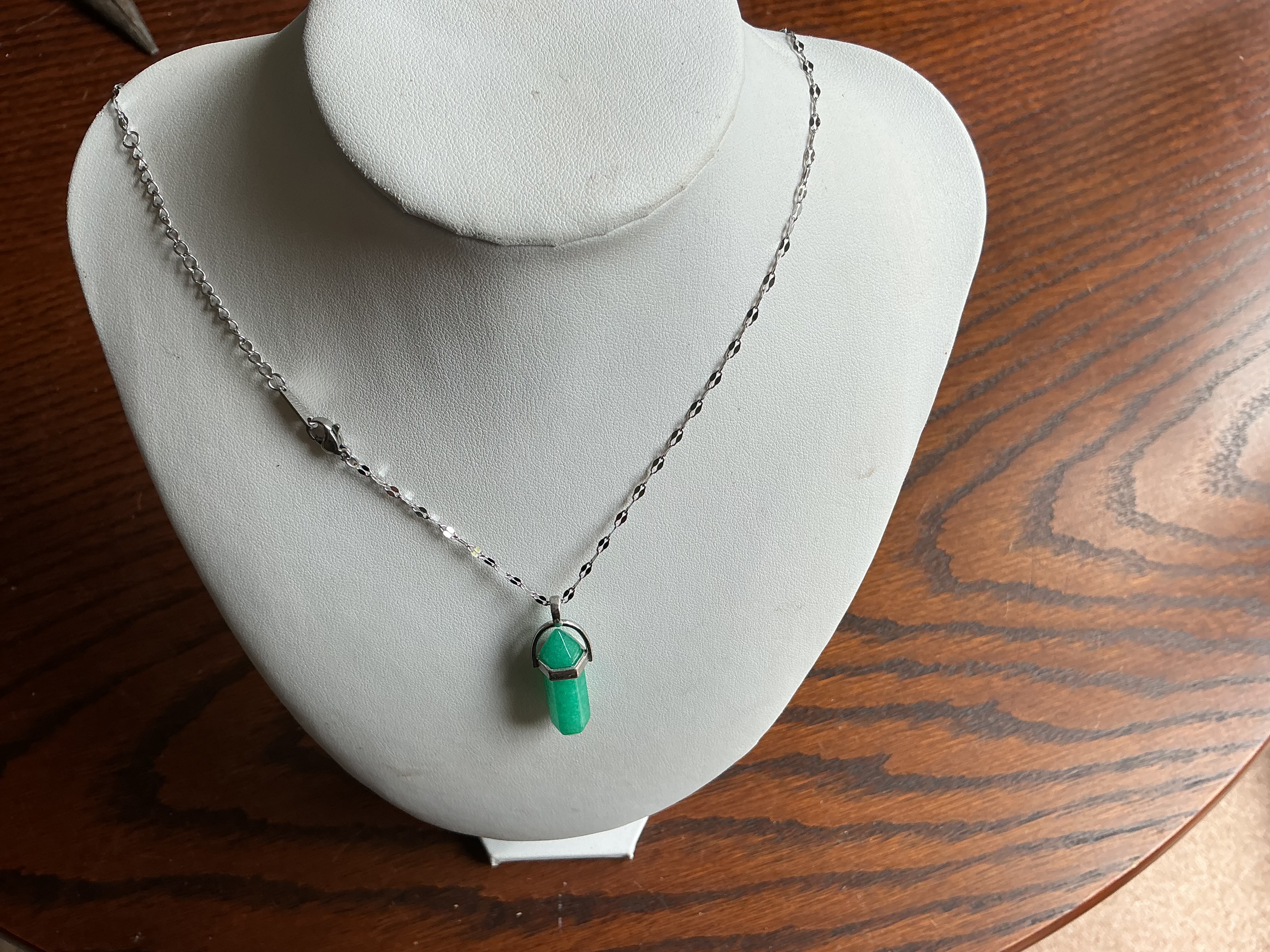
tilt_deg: -64.5
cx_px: 635
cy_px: 476
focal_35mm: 29
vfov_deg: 48.2
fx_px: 1064
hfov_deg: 61.7
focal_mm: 3
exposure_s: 1/159
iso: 20
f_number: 1.8
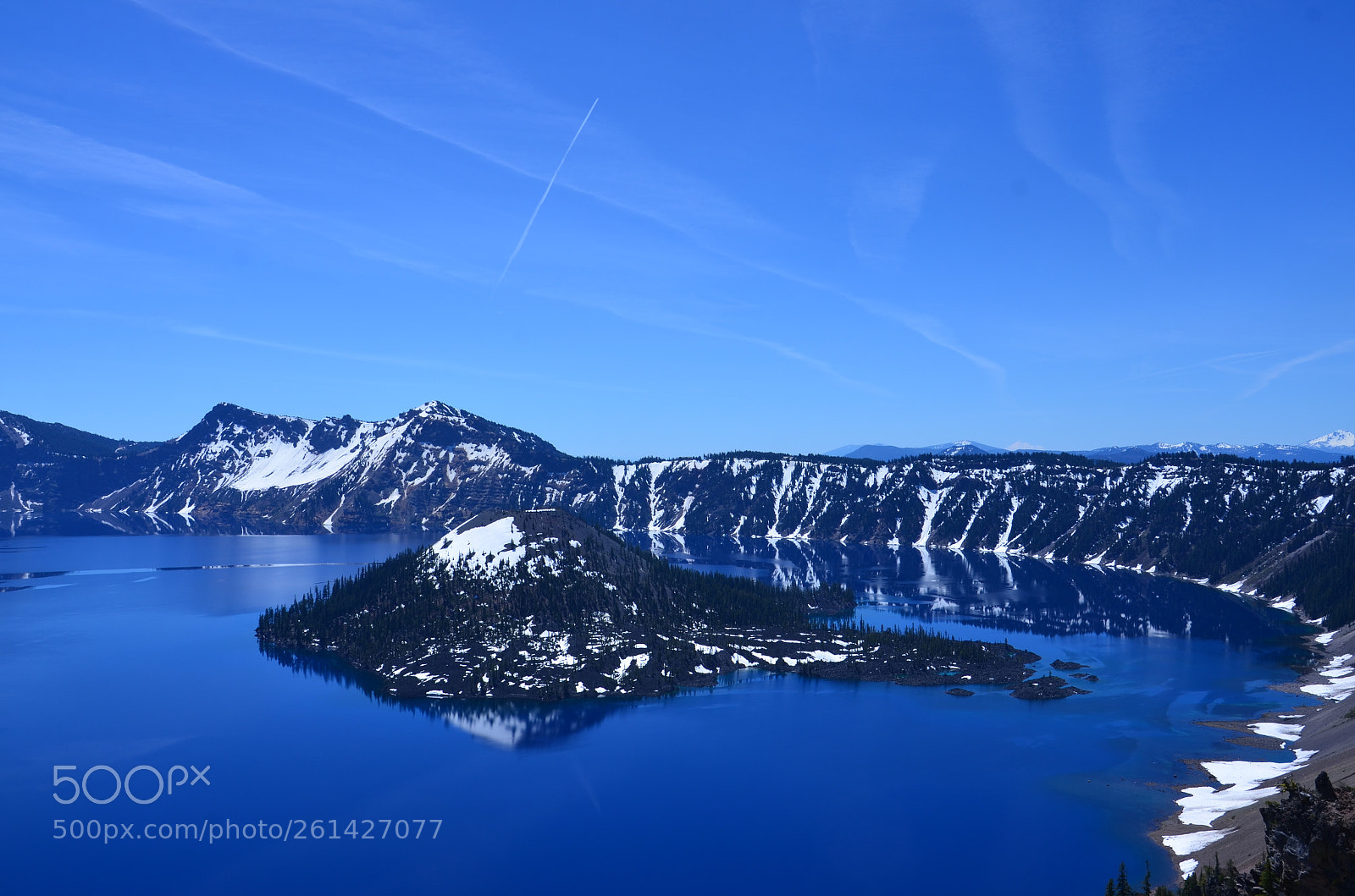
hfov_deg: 53.2
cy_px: 448
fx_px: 1352
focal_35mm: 36
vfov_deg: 36.7
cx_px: 678
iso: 100
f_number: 9
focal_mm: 24
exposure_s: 1/320
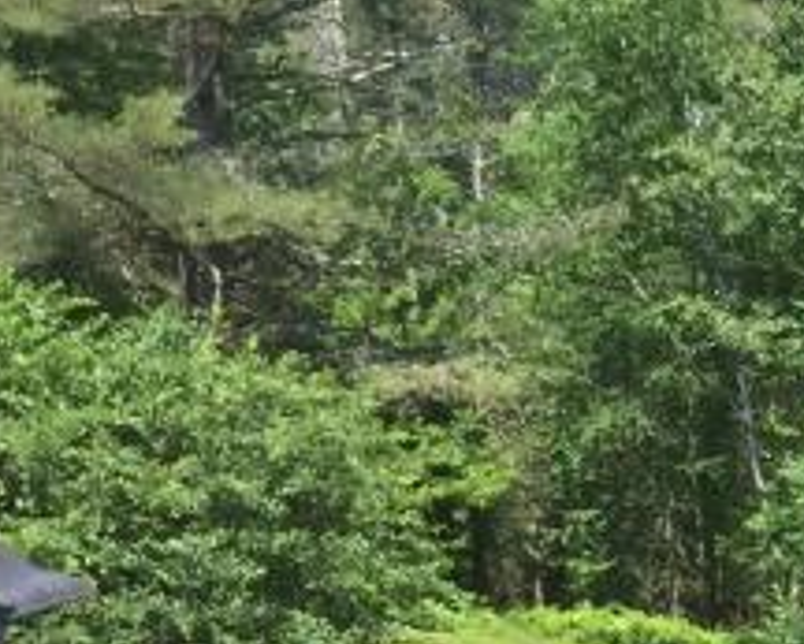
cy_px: 1422
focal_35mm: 134
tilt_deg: -16.5
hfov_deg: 12.4
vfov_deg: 10.3
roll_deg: -1.1
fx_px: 3190
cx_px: 1686
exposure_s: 1/942
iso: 32
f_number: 2.2
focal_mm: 4.15
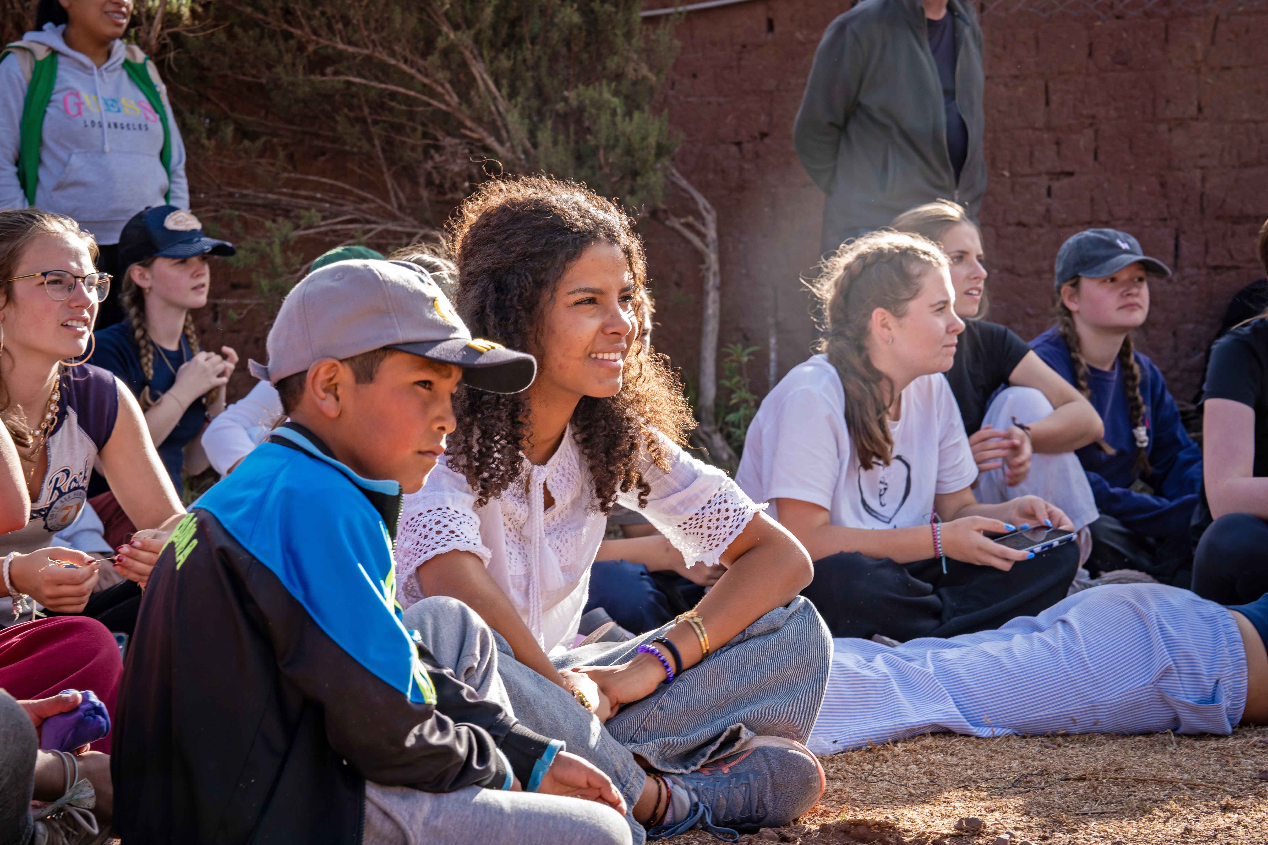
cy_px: 422
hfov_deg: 28.8
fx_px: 2465
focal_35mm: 70
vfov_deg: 19.5
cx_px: 634
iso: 250
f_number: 8
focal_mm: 70
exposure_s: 1/100
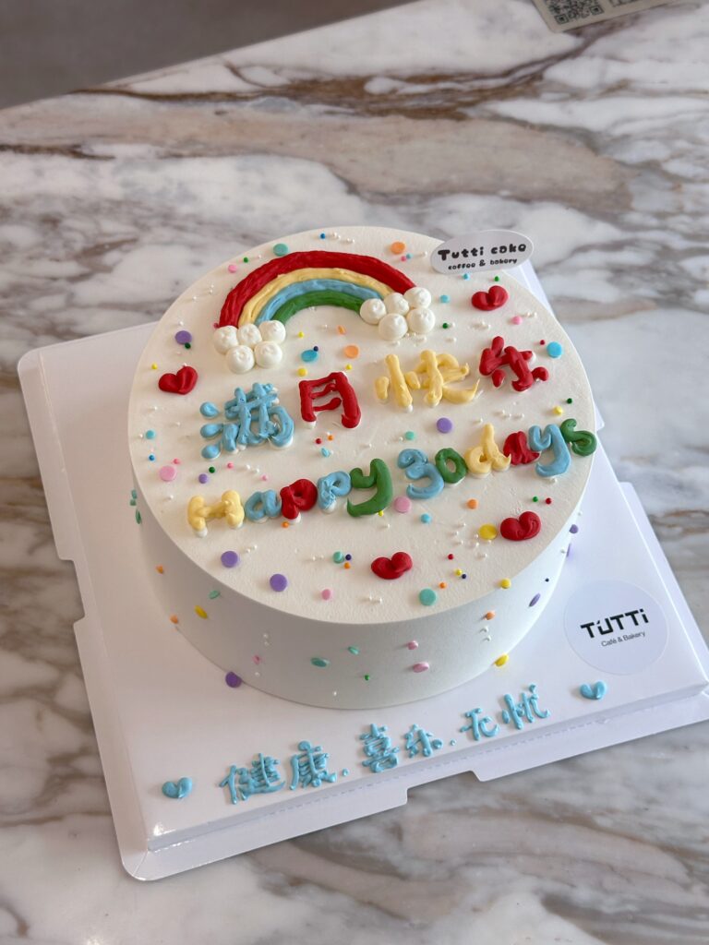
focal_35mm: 48
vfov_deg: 39.7
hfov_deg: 30.3
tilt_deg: -59.8
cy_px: 472
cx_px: 354
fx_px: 1311
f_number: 1.78
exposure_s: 1/50
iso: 64
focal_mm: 6.86
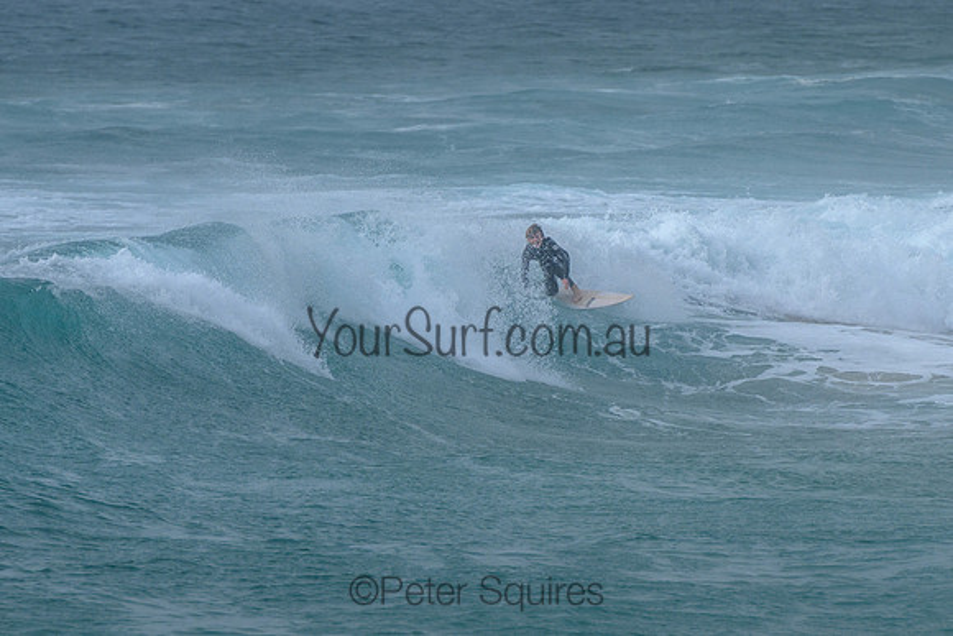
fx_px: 14571
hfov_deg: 3.7
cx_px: 558
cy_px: 293
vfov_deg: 2.5
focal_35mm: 550
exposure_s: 1/2000
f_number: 9
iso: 500
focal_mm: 400
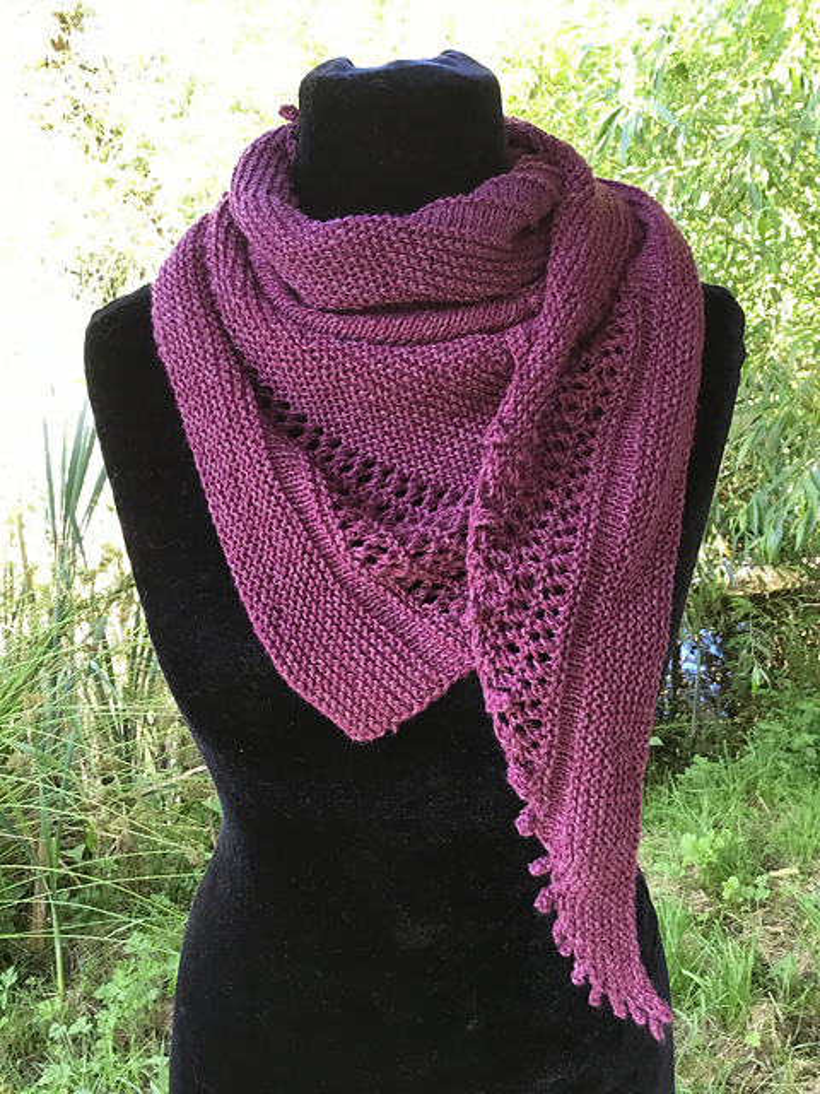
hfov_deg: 45.4
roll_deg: -0.5
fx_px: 979
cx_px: 410
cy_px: 547
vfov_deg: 58.4
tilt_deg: -15.9
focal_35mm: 31
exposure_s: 1/33
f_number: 2.4
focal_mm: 3.3
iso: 32
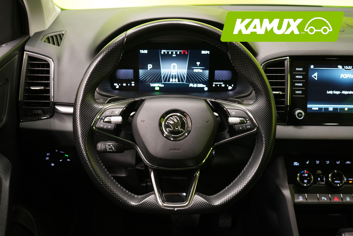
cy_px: 118
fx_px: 392
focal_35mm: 40
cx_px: 176
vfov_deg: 33.4
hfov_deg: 48.5
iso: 1250
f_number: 5
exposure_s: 1/20
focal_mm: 40
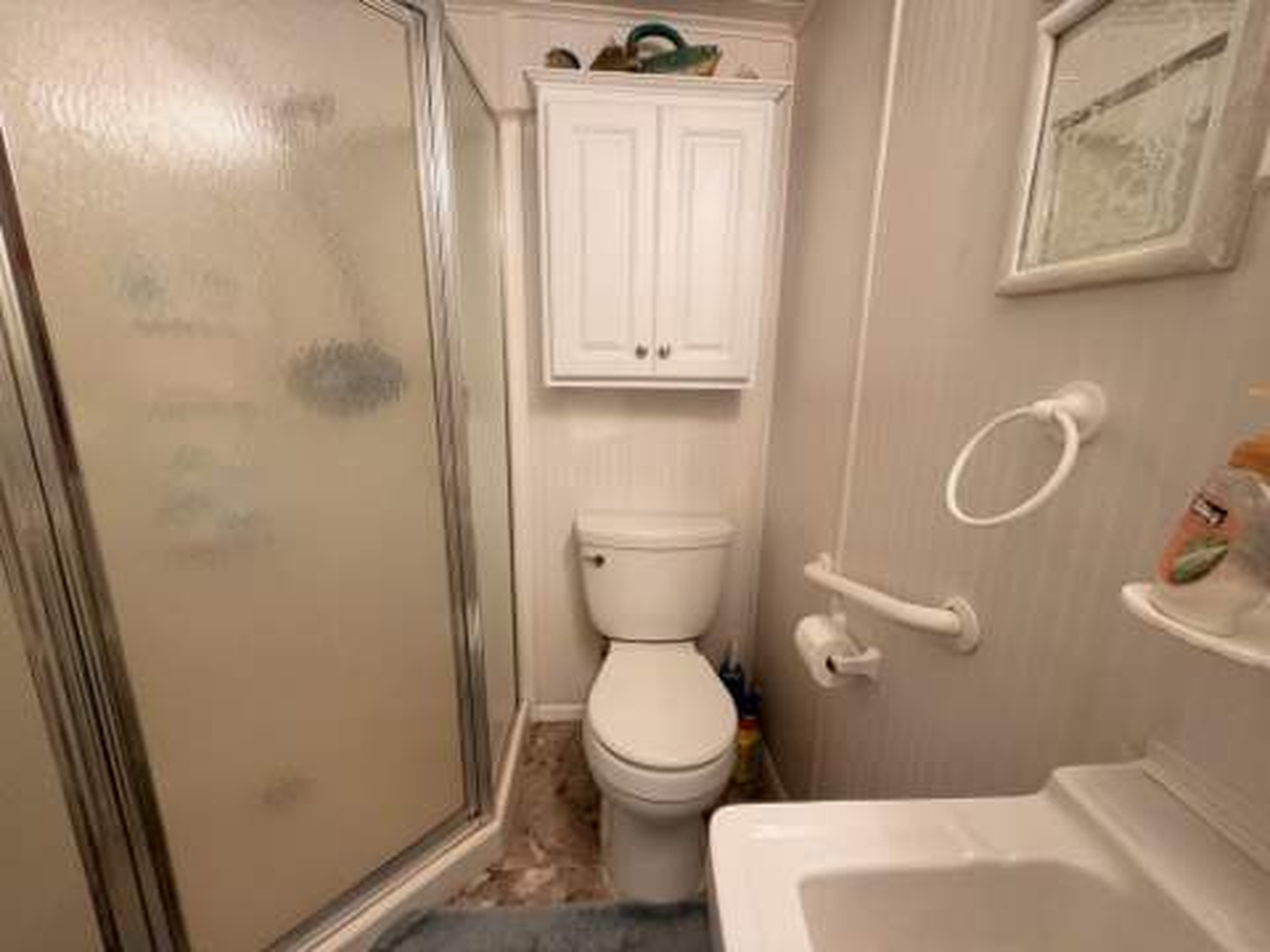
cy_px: 476
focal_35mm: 14
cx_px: 635
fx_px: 514
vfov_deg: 85.7
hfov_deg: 102.1
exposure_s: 1/60
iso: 250
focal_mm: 2.22
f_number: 2.2
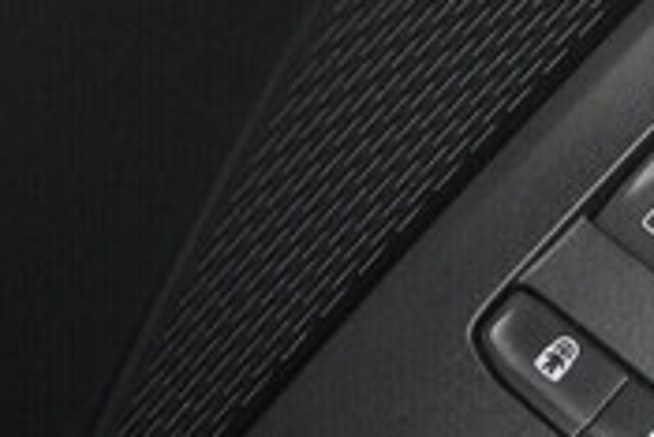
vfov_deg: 12.0
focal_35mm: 113
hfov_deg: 16.3
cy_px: 19
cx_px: 1017
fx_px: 2054
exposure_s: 1/160
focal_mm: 24
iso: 4000
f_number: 5.6
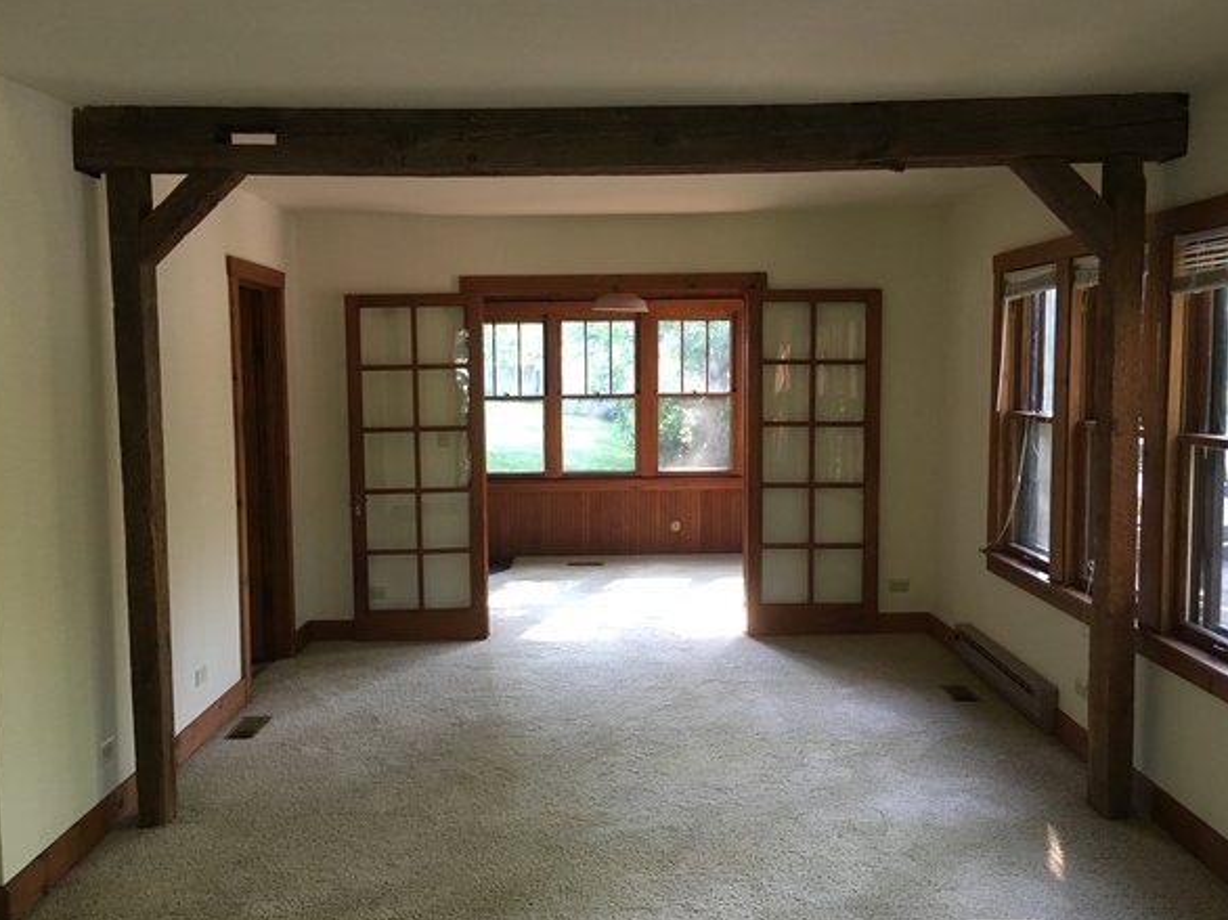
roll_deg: +0.8
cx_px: 602
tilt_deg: -7.1
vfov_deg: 42.9
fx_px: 1170
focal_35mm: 33
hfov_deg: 55.4
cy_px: 480
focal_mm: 4.15
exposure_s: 1/30
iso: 100
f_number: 2.2
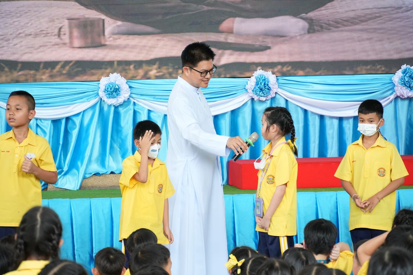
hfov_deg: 13.0
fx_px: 1807
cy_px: 138
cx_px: 206
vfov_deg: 8.7
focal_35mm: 158
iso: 1000
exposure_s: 1/125
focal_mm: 105
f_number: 5.6
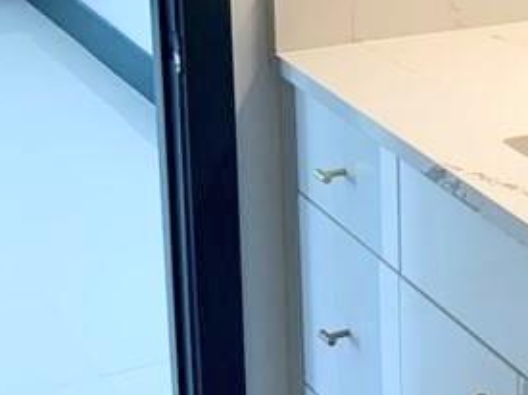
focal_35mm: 108
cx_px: 881
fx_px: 1647
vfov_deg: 13.6
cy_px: 31
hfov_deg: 16.0
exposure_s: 1/120
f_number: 1.8
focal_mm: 3
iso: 25
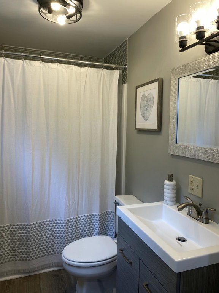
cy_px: 146
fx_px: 219
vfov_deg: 67.3
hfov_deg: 53.1
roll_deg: -1.4
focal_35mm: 26
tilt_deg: -3.4
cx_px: 110
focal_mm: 4.25
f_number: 1.8
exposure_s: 1/120
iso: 64
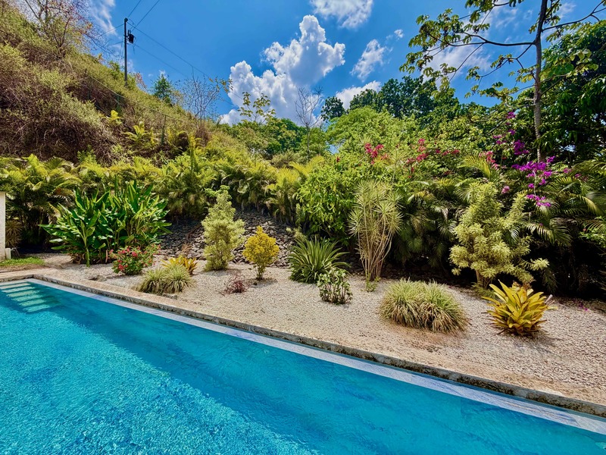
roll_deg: -0.4
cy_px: 228
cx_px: 303
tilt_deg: -1.4
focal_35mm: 14
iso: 50
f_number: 2.2
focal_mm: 2.22
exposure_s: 1/502
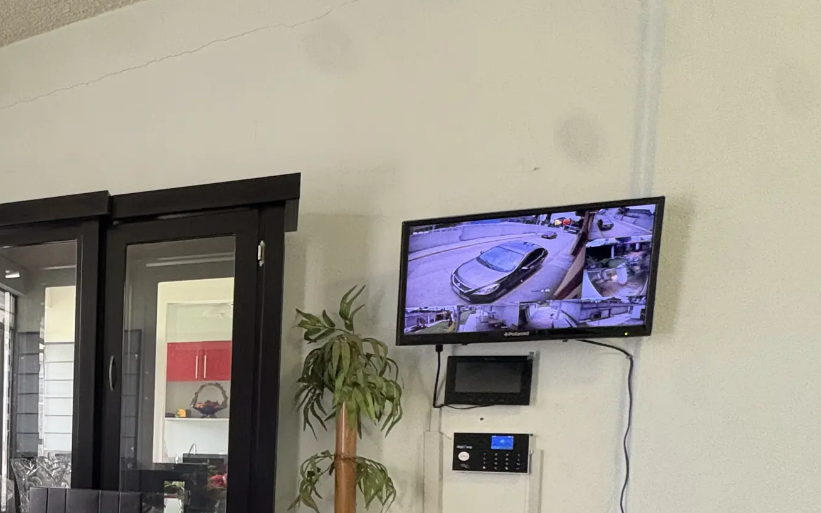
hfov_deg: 46.9
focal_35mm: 32
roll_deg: -0.4
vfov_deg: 36.8
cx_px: -43
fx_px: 716
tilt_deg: -2.8
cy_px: 466
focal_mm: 2.22
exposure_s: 1/60
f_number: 2.2
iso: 500
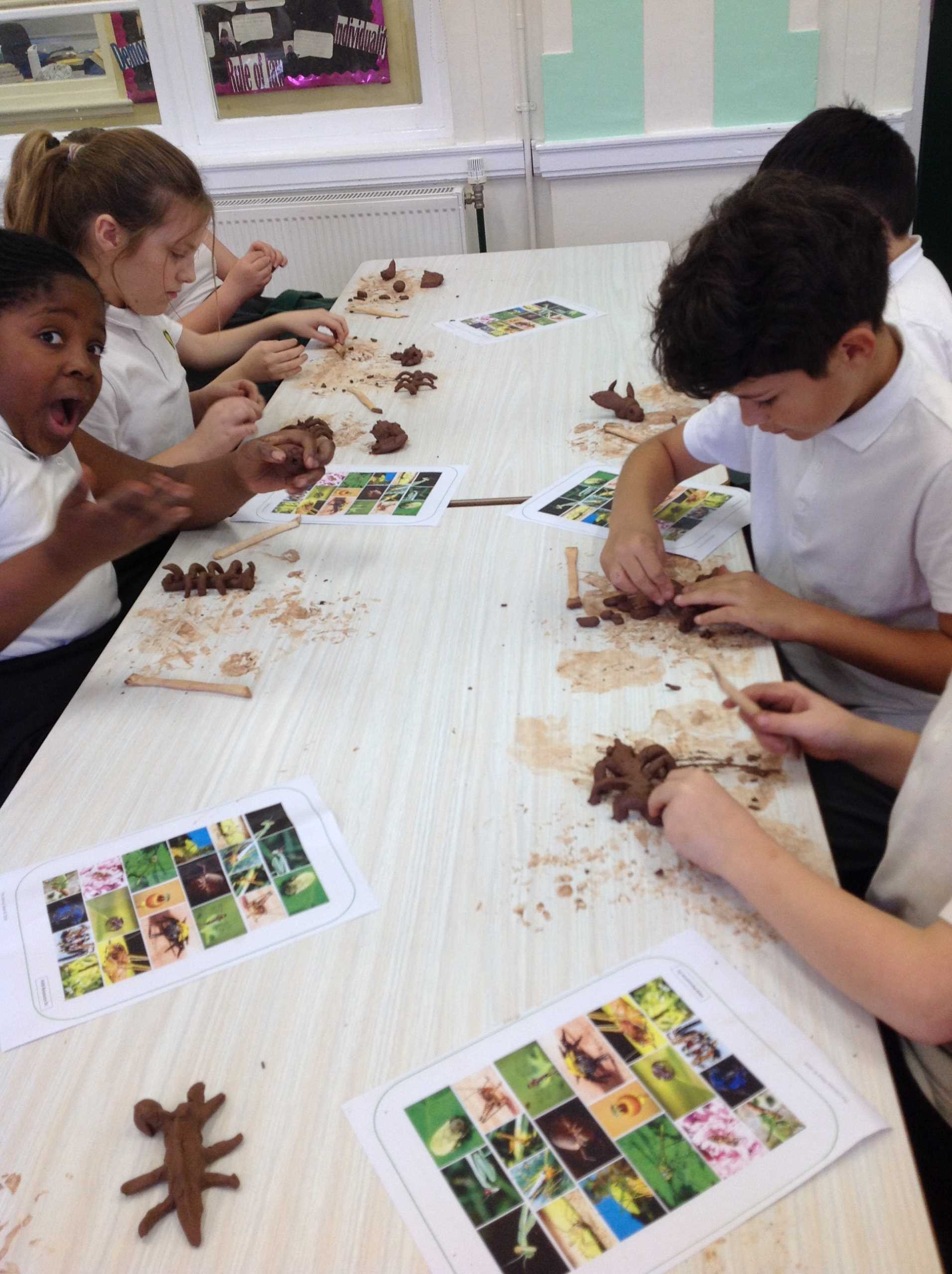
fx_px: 1287
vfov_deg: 52.7
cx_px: 476
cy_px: 637
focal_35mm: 35
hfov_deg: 40.6
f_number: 2.4
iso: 64
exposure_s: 1/50
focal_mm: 4.28
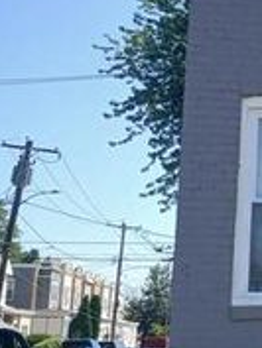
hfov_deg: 13.7
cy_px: 156
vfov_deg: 20.0
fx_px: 988
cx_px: 457
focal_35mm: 98
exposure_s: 1/378
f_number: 1.8
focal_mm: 3.98
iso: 20
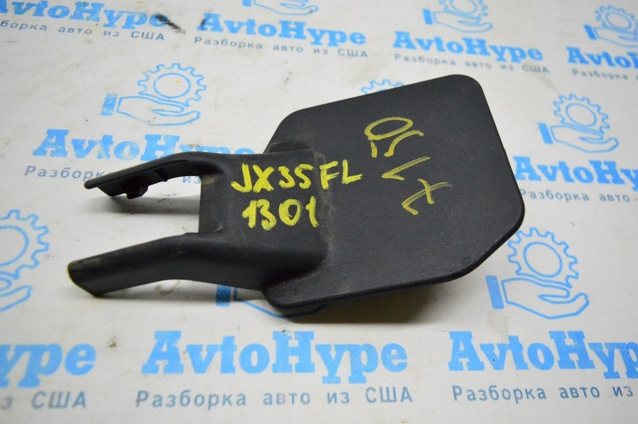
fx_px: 478
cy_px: 212
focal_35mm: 27
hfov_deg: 67.4
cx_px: 319
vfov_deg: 47.9
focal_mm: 18
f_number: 3.5
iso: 6400
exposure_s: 1/1000
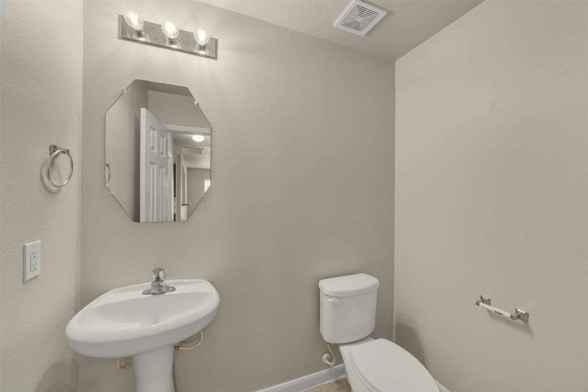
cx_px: 294
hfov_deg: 104.2
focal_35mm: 14
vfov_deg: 81.2
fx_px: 229
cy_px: 196
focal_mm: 14
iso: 500
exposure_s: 1/15
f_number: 11
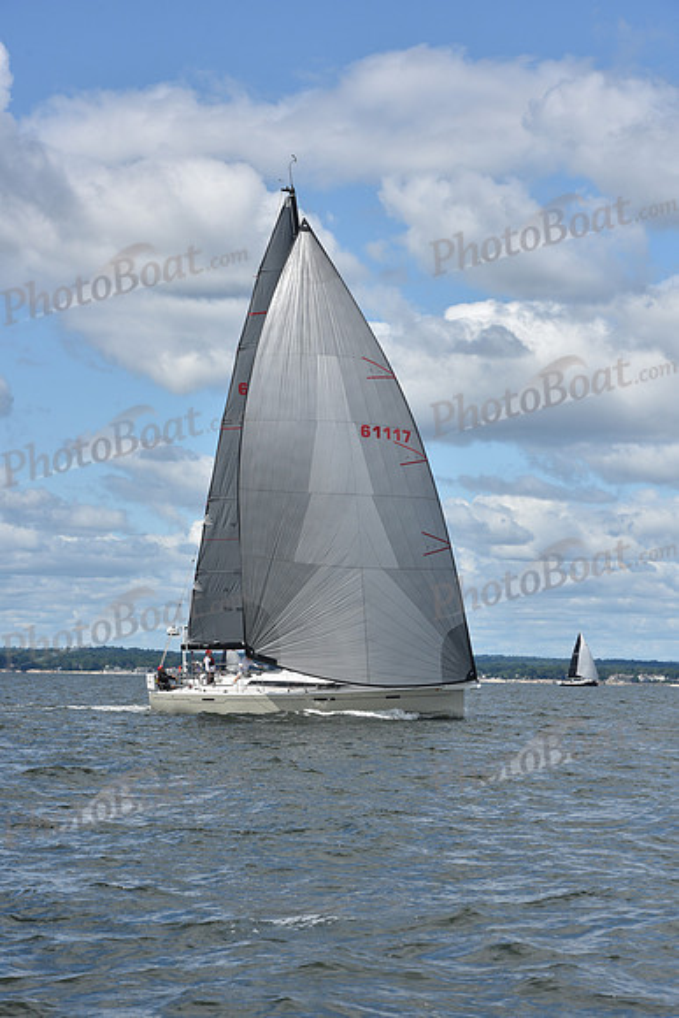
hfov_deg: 13.4
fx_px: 2884
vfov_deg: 20.0
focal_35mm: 102
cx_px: 340
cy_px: 509
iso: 250
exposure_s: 1/800
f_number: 10
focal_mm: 102
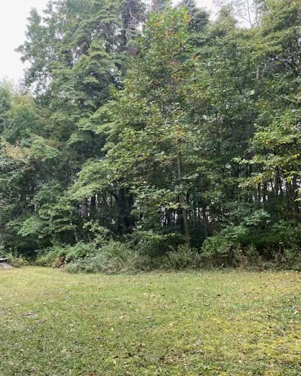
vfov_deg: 52.8
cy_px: 188
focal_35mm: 34
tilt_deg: +10.1
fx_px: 378
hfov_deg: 43.0
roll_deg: +1.3
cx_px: 112
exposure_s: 1/121
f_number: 1.6
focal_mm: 4.2
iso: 32
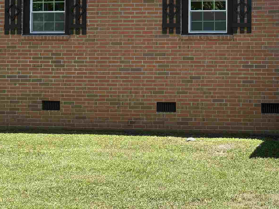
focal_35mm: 68
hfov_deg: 27.4
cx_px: 257
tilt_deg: +1.6
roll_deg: +0.0
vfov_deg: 21.3
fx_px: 548
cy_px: 38
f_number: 1.6
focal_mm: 5.96
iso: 50
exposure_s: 1/1064
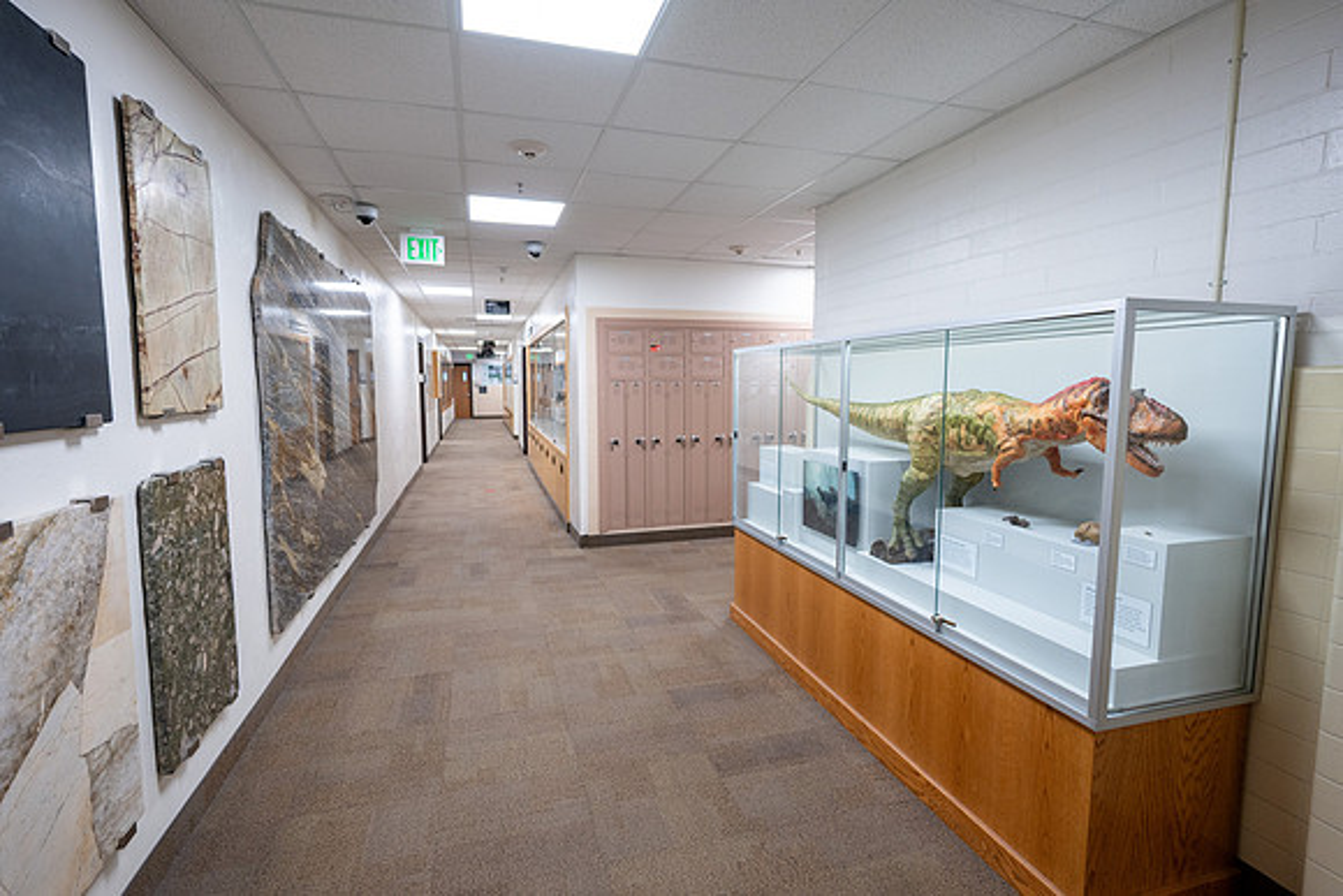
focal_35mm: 17
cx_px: 672
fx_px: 634
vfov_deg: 70.5
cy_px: 448
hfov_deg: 93.3
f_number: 4
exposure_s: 1/160
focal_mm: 17
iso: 800
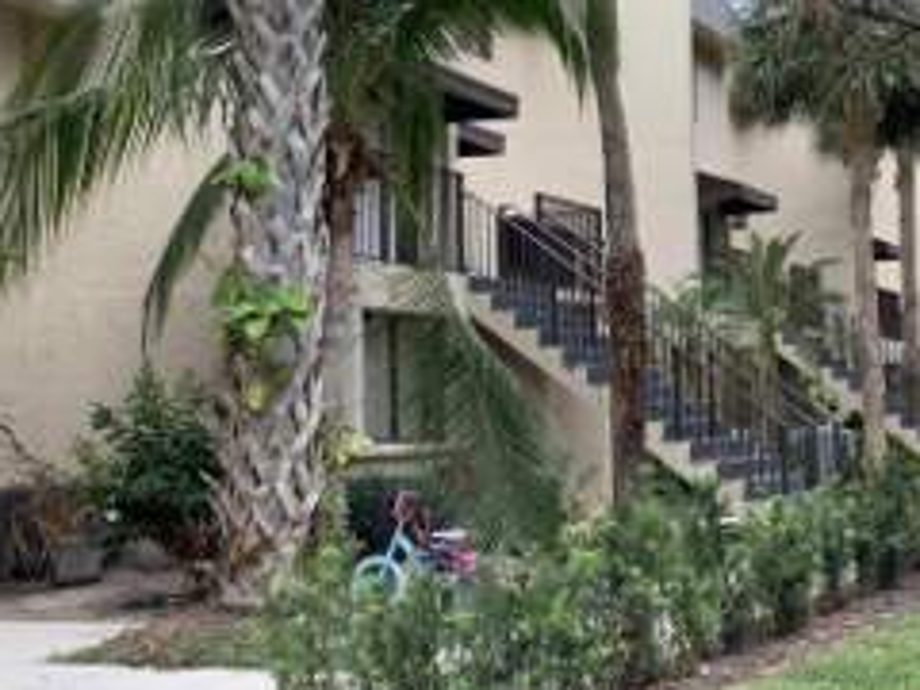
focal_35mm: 62
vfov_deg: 23.5
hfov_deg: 31.0
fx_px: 1648
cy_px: 199
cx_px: 598
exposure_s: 1/291
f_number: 2.4
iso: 25
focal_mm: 3.3
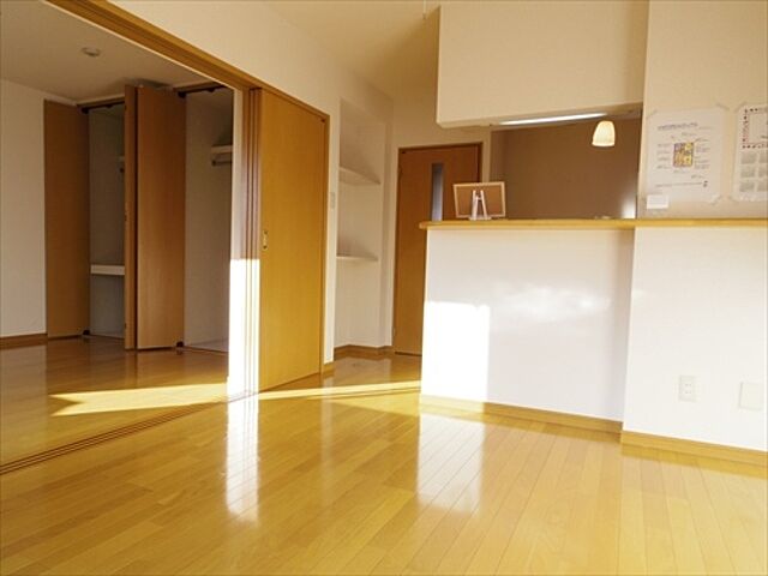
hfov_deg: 73.9
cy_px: 288
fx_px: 510
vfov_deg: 58.9
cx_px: 384
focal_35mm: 23
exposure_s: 1/160
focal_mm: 5
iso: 200
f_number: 4
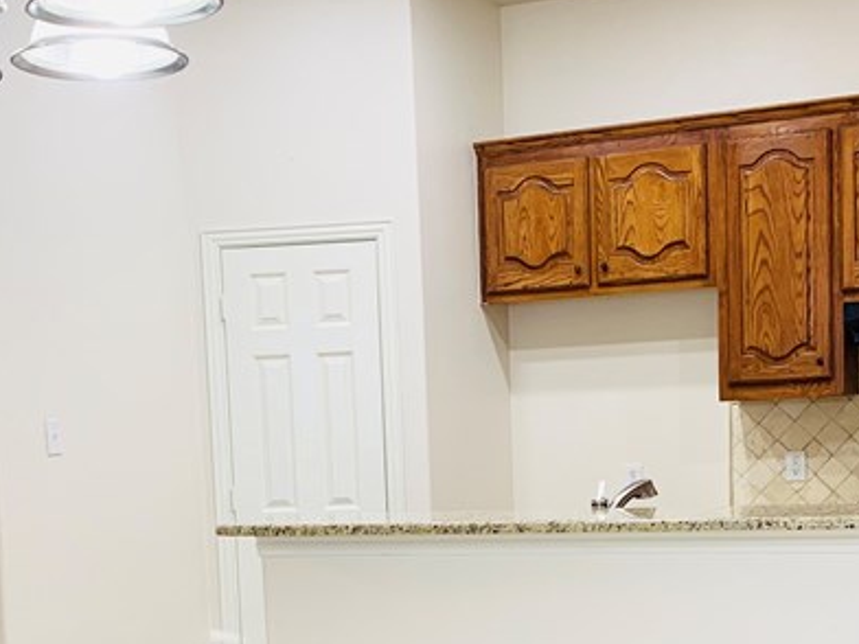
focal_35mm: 68
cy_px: 620
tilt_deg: -6.0
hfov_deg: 28.5
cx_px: 346
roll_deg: +2.8
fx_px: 1687
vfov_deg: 21.0
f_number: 1.8
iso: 80
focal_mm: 4.25
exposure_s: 1/60
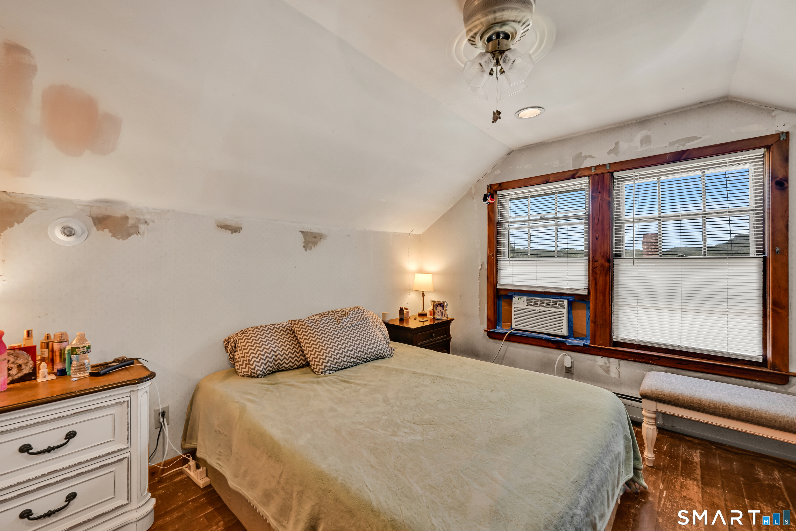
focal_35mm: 14
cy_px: 266
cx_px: 398
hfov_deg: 104.3
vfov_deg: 81.2
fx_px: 310
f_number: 8
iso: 200
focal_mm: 14
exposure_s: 1/400
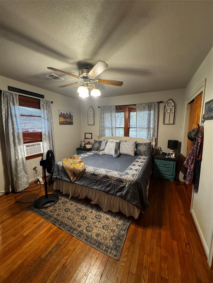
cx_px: 106
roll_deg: +1.3
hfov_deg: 85.7
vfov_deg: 102.1
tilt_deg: -7.9
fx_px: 115
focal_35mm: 14
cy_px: 142
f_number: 2.2
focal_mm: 2.22
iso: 320
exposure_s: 1/60
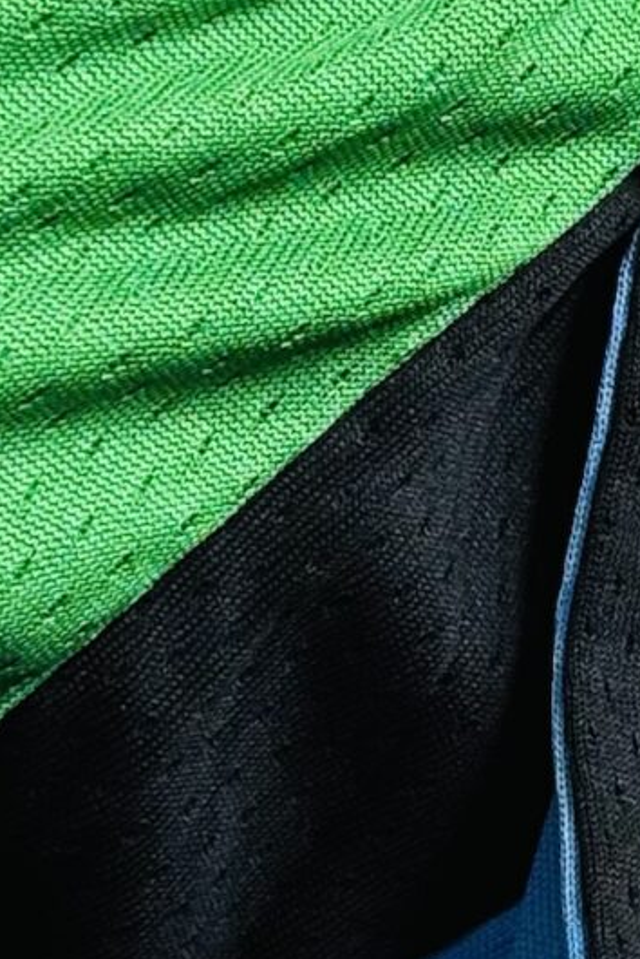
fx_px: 6950
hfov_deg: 5.2
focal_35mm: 261
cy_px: 621
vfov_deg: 7.9
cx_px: 805
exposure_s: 1/50
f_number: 1.6
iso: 32
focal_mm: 5.96
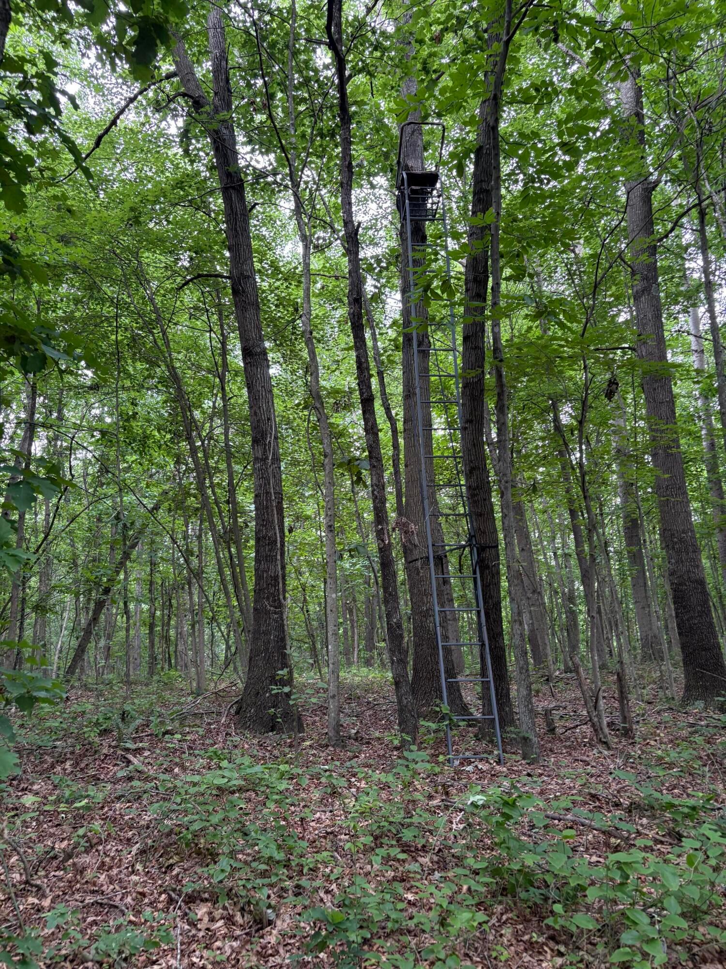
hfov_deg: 53.1
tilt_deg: +13.2
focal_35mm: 26
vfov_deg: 67.3
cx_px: 363
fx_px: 727
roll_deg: +5.0
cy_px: 484
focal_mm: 5.96
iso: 125
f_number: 1.6
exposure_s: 1/60
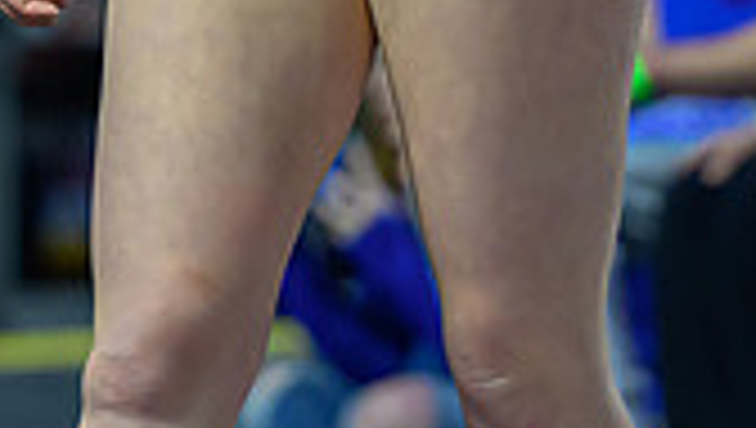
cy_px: -683
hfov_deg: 3.2
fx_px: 13589
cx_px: 263
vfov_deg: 1.8
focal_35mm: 677
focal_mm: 130
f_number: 2.8
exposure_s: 1/640
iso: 3200
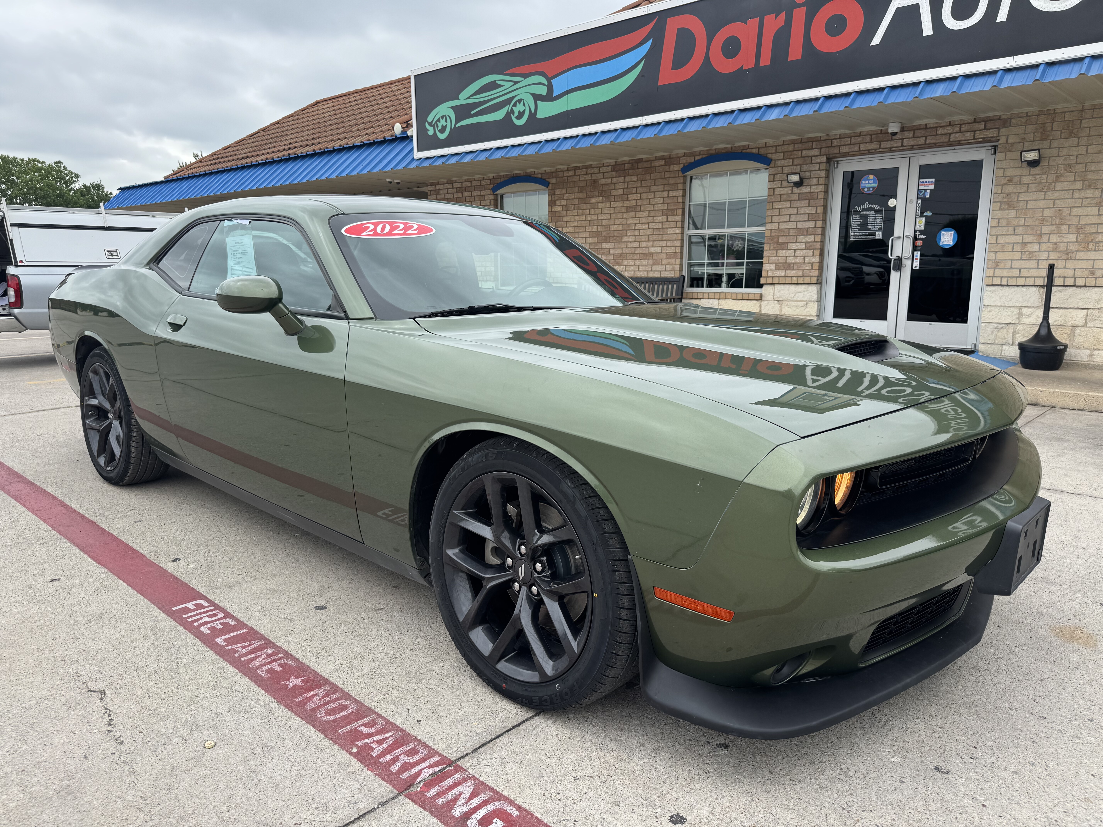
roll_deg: +0.3
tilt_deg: -10.8
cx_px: 552
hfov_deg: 71.6
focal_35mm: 24
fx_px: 765
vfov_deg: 56.8
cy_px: 414
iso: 80
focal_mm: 6.76
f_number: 1.78
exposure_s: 1/1261
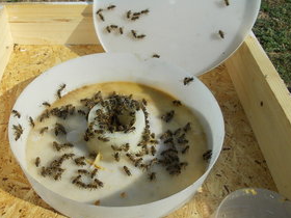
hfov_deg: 52.3
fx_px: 294
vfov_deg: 40.6
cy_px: 128
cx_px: 118
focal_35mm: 35
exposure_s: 1/500
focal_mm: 4
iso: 80
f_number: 5.4
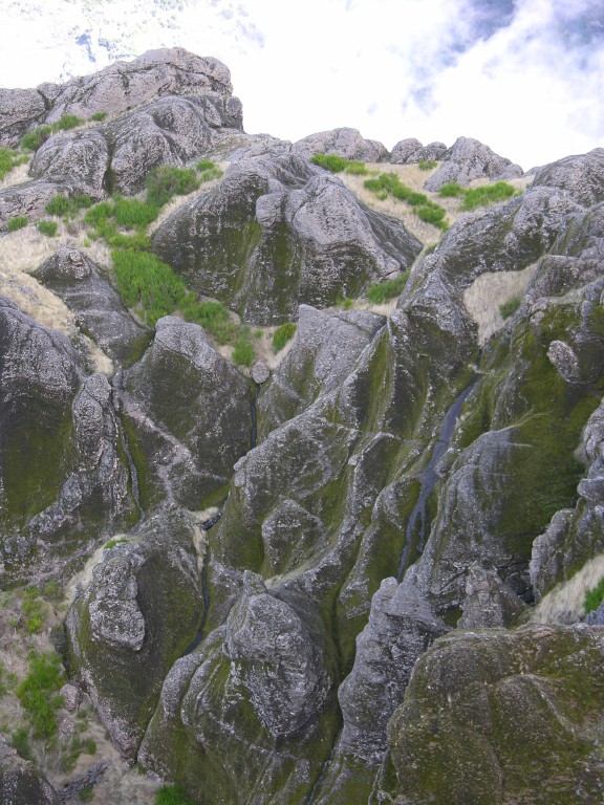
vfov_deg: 25.0
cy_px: 402
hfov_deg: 18.9
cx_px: 302
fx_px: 1815
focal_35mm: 78
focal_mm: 19.9
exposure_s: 1/60.3
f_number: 3.4
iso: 50
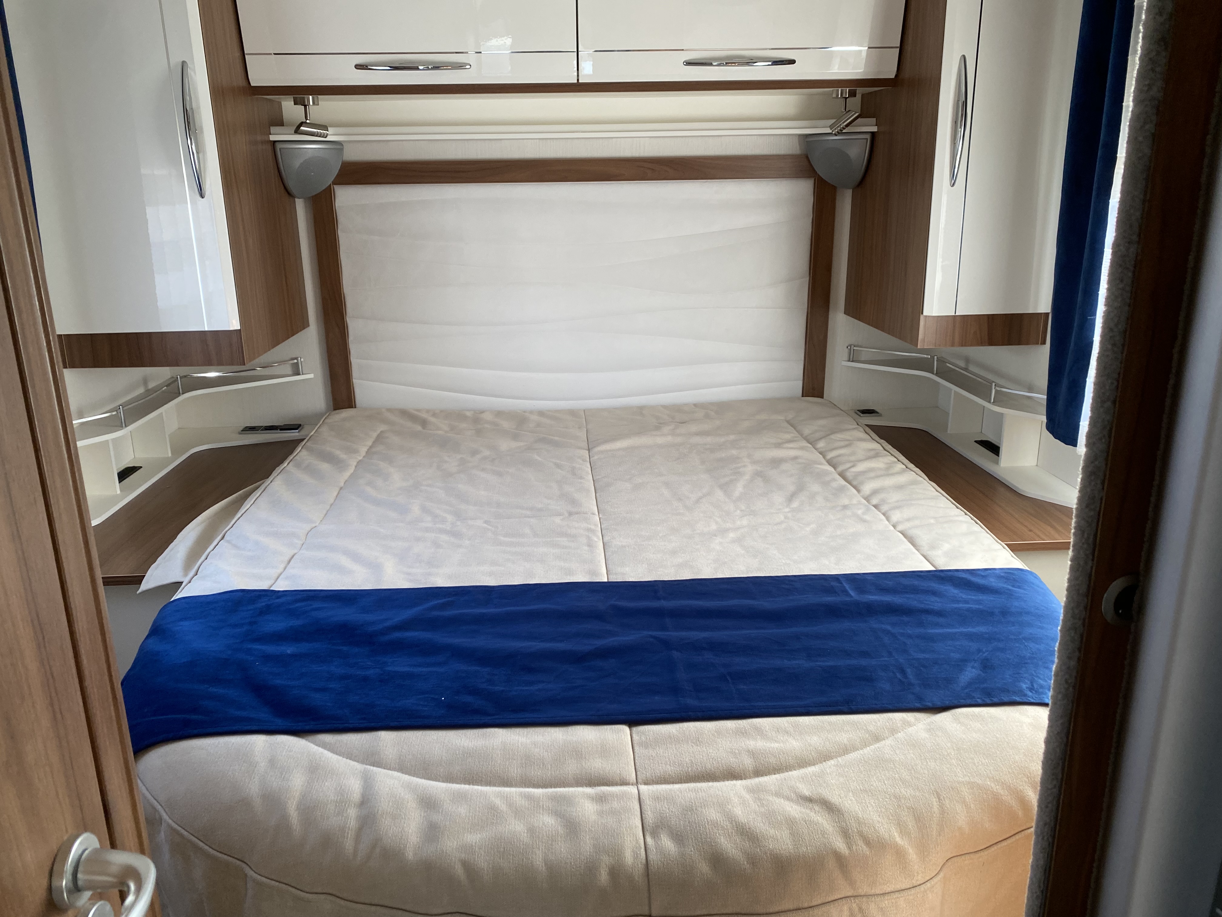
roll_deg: -1.1
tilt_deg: -15.8
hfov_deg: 67.3
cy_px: 458
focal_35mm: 26
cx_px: 611
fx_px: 918
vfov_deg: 53.1
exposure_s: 1/109
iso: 125
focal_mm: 4.25
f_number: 1.8
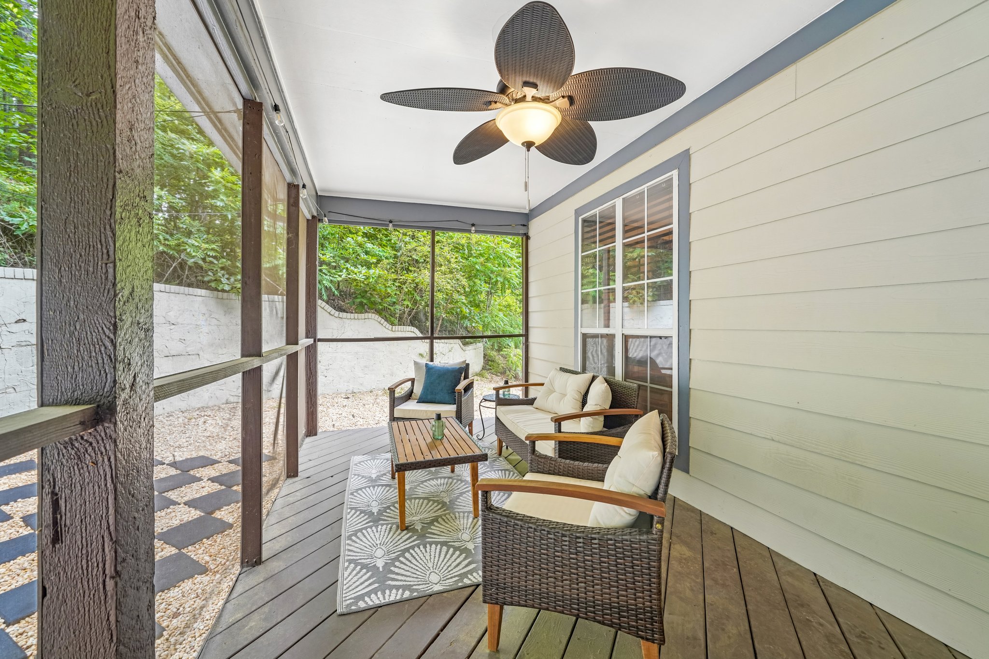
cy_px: 330
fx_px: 385
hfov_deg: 104.3
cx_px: 494
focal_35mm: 14
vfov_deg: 81.2
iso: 400
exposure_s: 1/20
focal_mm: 14
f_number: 8
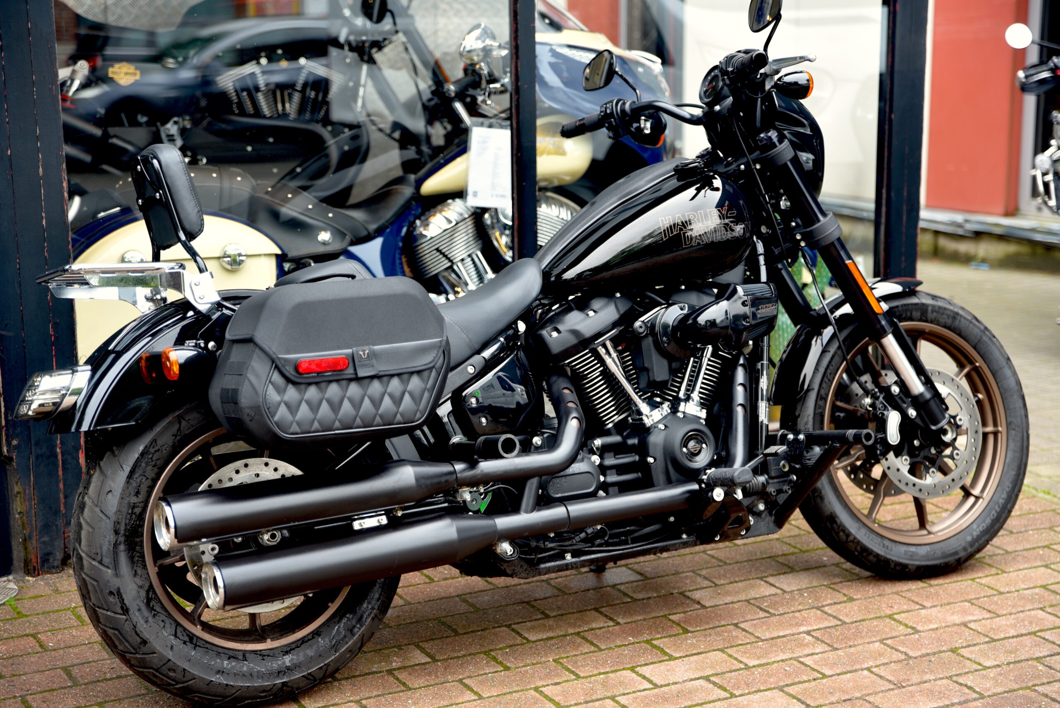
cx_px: 530
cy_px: 354
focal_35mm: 65
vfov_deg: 20.9
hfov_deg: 30.9
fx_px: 1915
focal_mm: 65
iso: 100
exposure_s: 1/50
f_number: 2.8
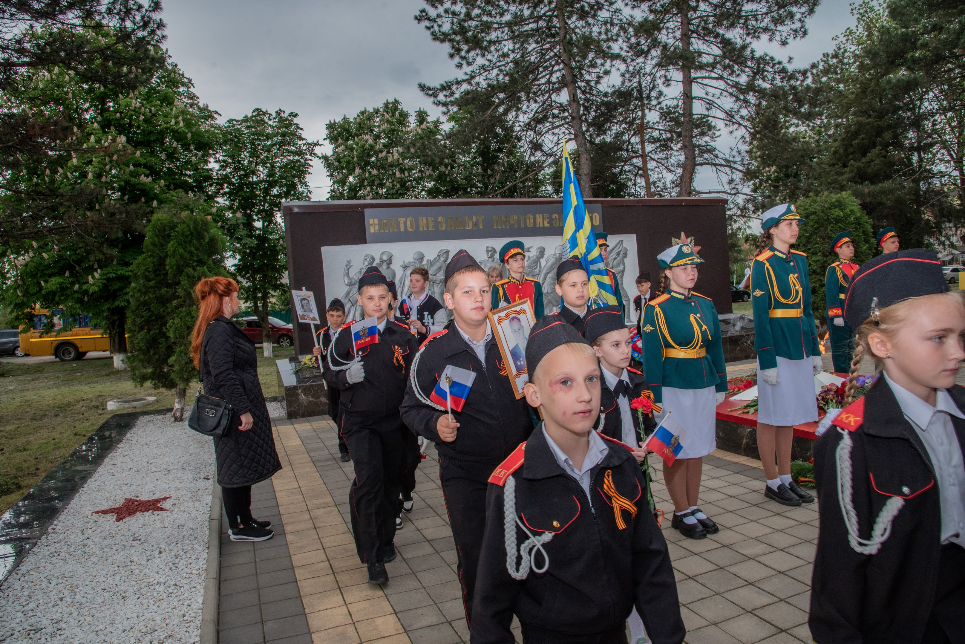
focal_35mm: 24
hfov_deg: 73.7
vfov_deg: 53.2
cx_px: 482
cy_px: 322
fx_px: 644
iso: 640
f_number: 10
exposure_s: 1/160
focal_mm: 24
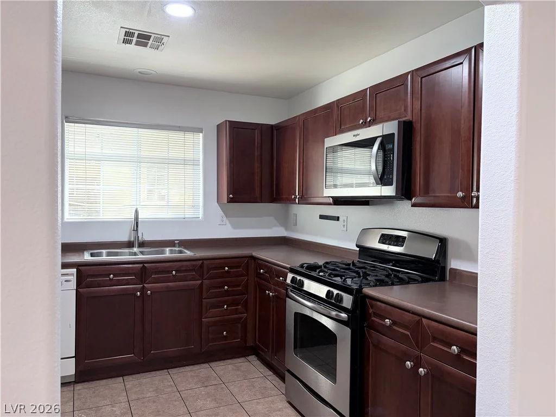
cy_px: 208
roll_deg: +0.1
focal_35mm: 26
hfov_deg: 67.3
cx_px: 278
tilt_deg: -1.3
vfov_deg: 53.1
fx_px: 418
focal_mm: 5.96
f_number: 1.6
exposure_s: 1/120
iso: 250
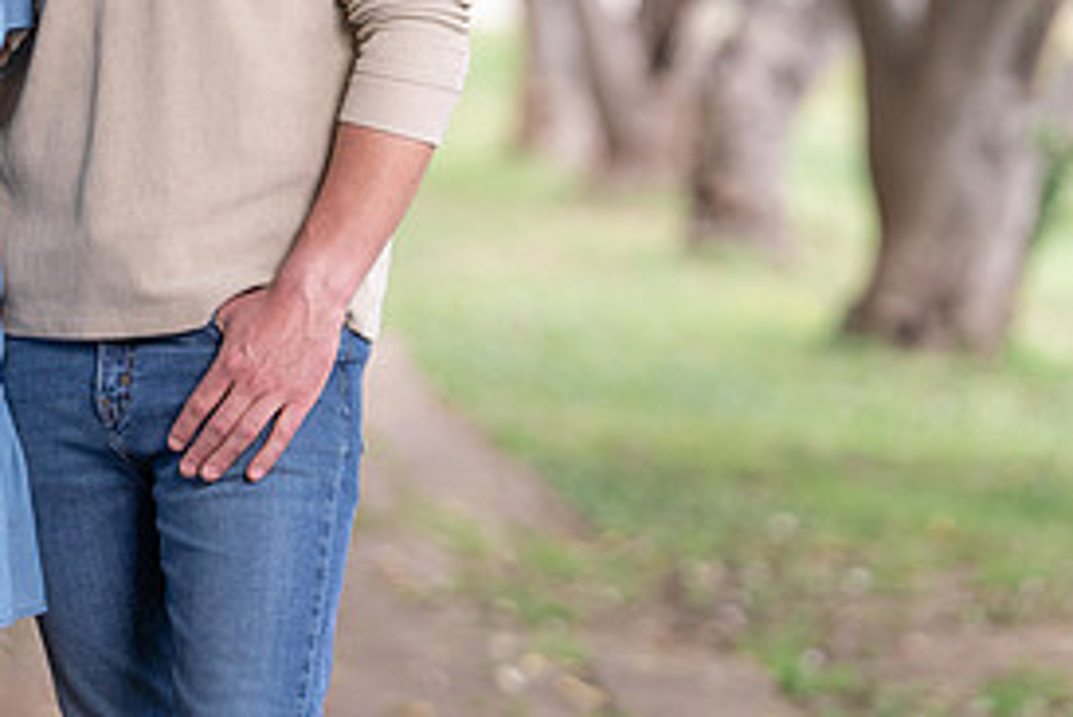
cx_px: 55
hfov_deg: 4.9
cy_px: -29
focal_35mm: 423
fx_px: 12614
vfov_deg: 3.3
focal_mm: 200
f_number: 4.5
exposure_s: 1/200
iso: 800
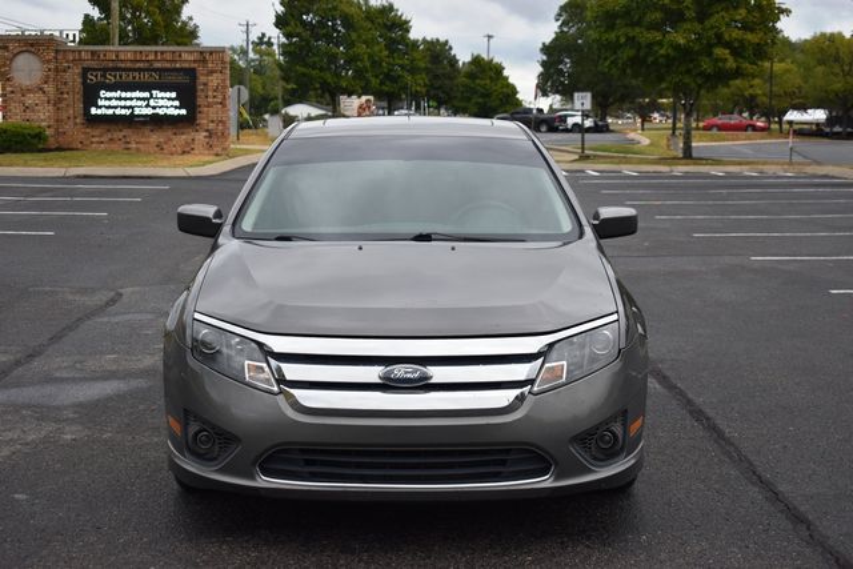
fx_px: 1422
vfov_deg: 22.6
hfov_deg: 33.4
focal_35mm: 60
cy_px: 284
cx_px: 426
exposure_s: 1/250
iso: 400
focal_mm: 40
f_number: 4.8
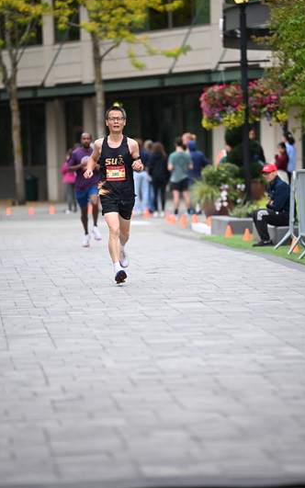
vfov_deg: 9.9
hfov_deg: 6.2
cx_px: 153
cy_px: 246
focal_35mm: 211
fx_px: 2805
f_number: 2.8
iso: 1250
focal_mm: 200
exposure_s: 1/1600
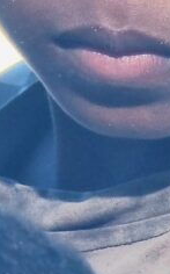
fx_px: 8219
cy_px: -243
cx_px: 127
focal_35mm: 1106
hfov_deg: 1.2
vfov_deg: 1.9
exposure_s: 1/185
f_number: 4.9
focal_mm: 30.6
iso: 50
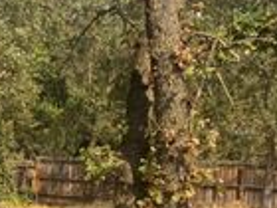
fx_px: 744
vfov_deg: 15.5
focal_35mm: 93
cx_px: -42
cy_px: 217
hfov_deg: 20.0
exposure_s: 1/1206
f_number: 1.8
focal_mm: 4.25
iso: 32
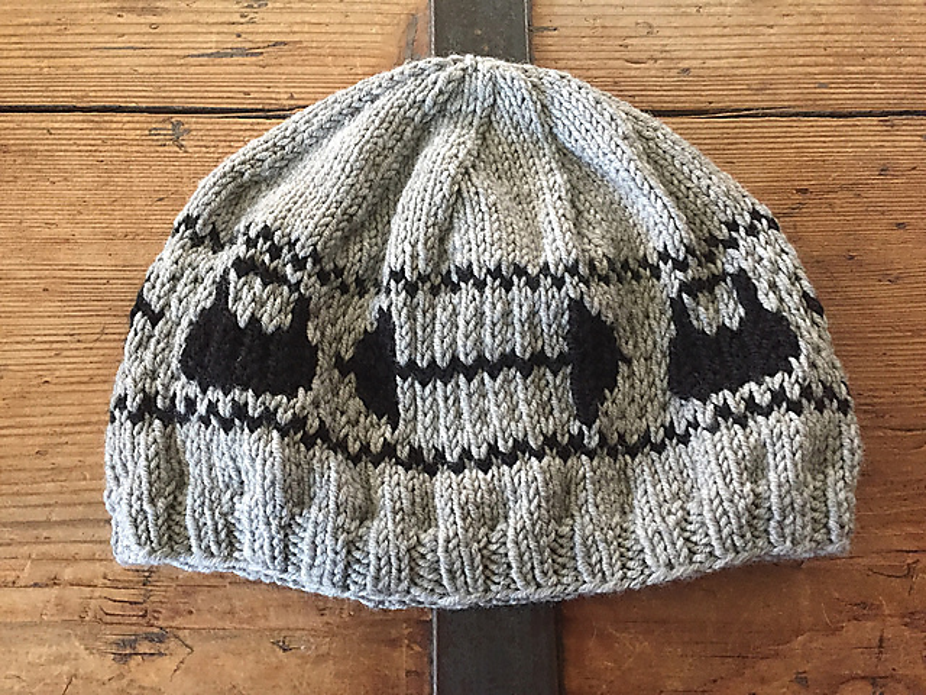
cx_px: 463
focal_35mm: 29
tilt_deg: -70.8
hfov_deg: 61.7
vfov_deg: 48.2
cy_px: 348
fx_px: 776
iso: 250
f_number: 2.2
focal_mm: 4.15
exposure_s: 1/24
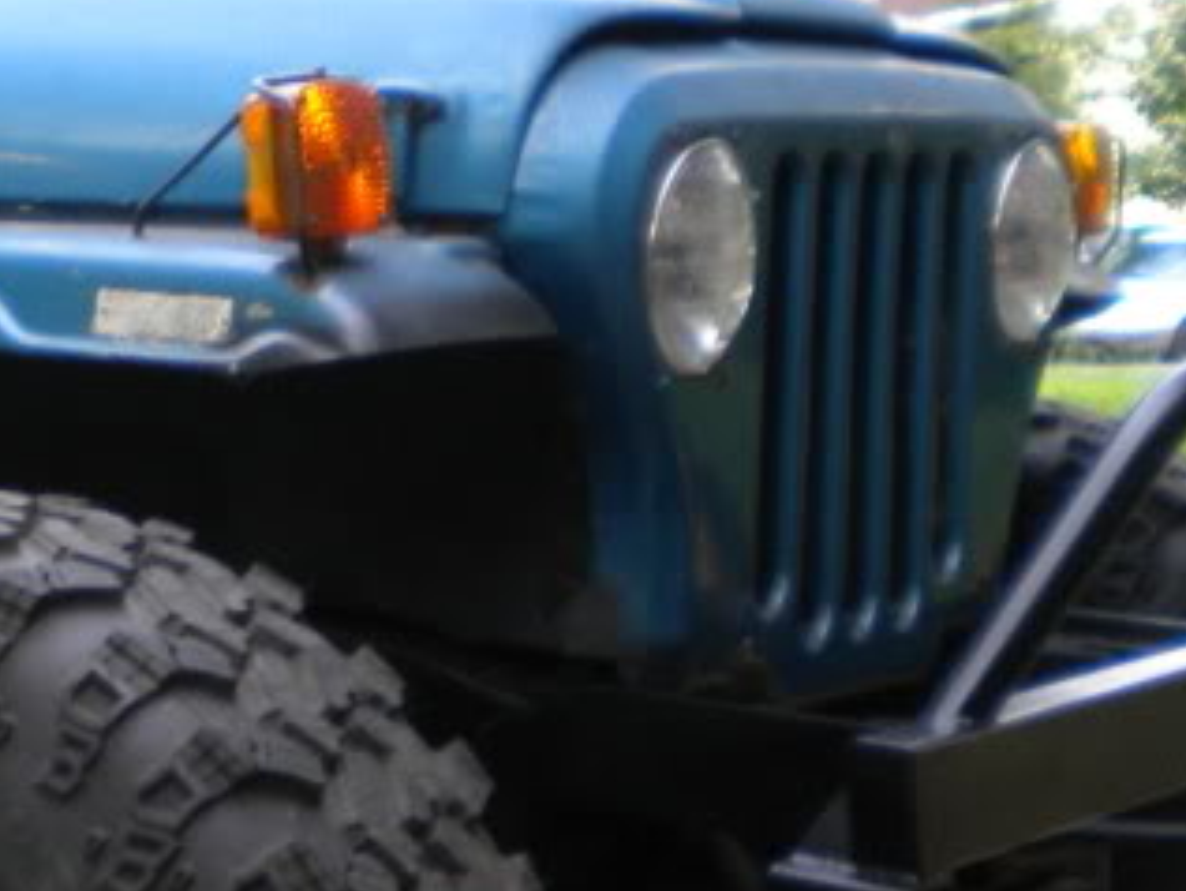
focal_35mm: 113
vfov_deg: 13.1
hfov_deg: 16.4
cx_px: -400
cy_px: 453
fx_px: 3873
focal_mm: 6.3
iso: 110
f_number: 3.1
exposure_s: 1/58
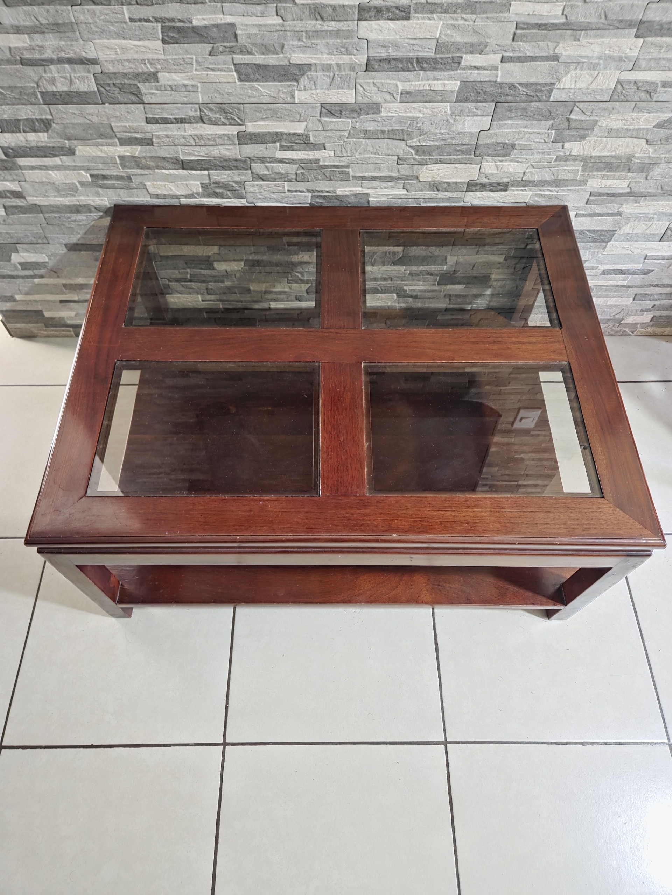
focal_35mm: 23
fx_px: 595
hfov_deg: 58.9
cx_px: 336
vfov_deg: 73.9
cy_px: 448
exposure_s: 1/20
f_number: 1.8
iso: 500
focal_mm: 5.4
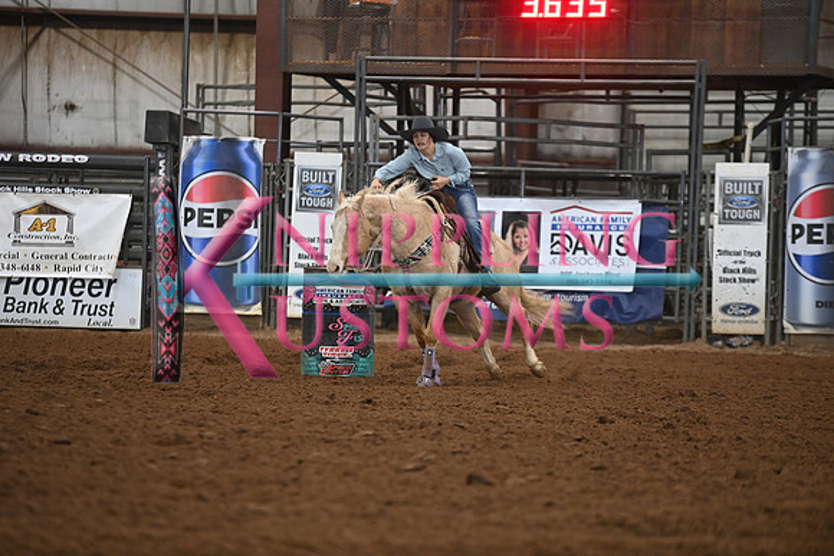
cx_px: 417
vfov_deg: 6.9
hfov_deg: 10.3
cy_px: 278
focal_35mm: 200
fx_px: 4634
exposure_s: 1/250
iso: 2000
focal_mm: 200
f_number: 3.2
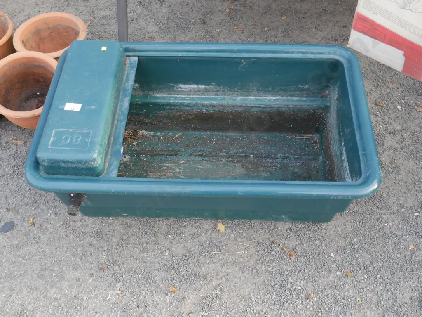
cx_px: 211
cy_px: 158
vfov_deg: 41.8
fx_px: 414
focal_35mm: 34
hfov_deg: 54.0
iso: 1000
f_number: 10
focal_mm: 17
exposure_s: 1/60
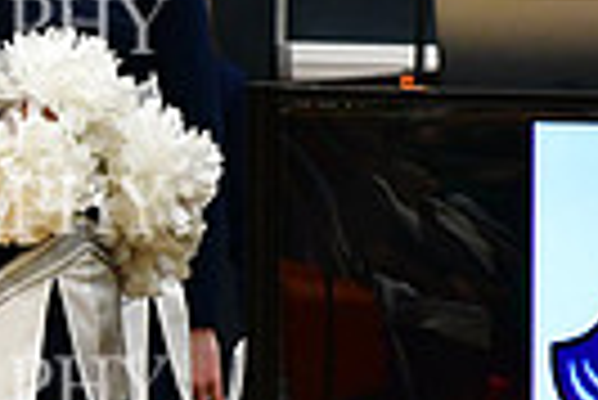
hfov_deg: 1.6
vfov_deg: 1.1
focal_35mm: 1305
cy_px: 115
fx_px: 21701
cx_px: -481
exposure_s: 1/500
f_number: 3.5
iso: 4000
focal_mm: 200
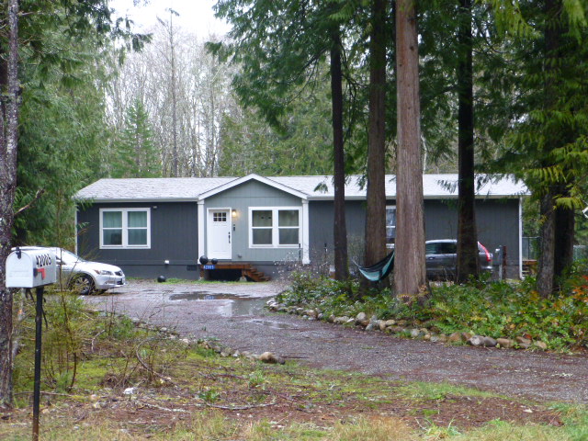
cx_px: 294
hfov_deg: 37.5
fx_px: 866
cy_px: 220
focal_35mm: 51
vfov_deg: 28.6
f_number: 4.4
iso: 400
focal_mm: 9
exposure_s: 1/50
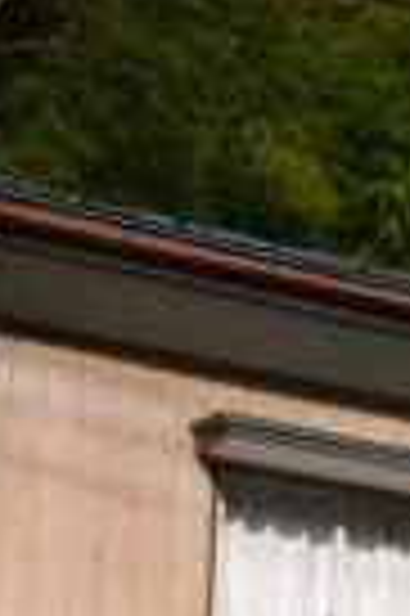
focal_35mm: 175
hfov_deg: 7.3
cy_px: 850
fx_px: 2997
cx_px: 987
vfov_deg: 11.4
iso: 100
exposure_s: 1/500
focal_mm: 6.4
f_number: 4.4
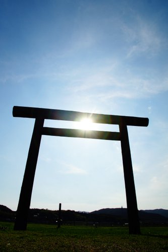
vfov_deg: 67.4
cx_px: 84
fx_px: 189
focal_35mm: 27
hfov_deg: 47.9
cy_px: 126
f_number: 10
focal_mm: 18
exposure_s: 1/1600
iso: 200
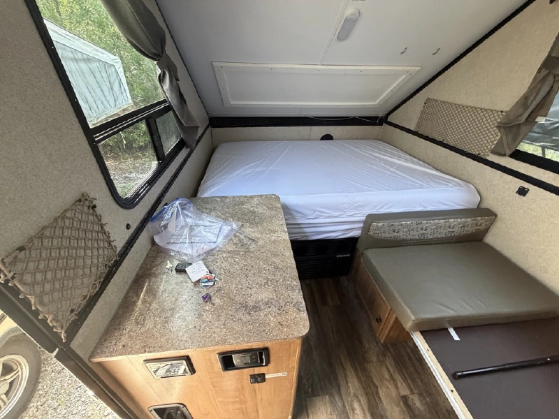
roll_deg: +0.5
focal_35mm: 14
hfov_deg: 102.1
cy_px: 210
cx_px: 280
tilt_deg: -34.1
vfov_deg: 85.7
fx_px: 226
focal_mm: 2.22
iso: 400
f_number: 2.2
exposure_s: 1/60
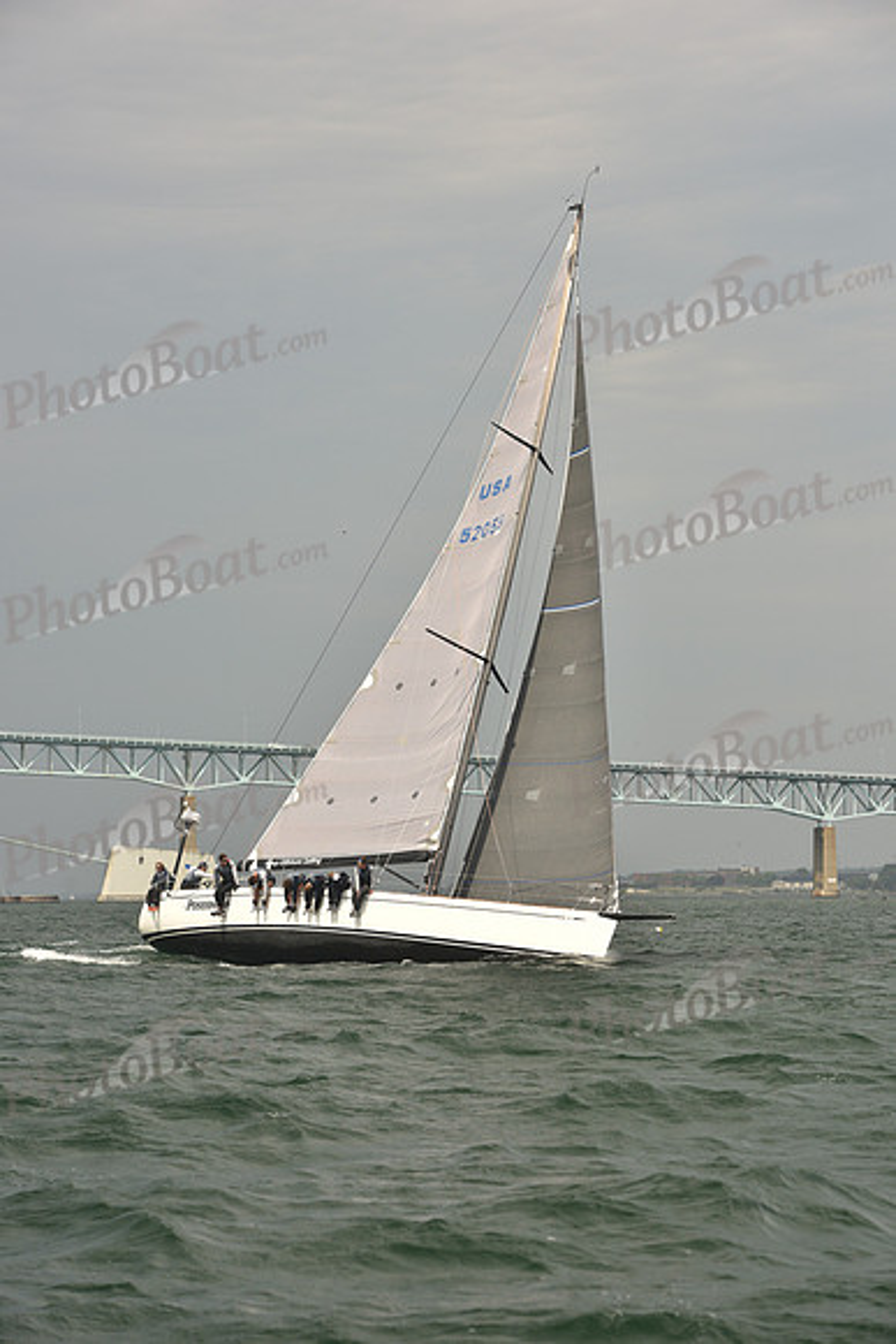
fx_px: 3544
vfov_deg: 21.5
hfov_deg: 14.4
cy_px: 672
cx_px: 448
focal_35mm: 95
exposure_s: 1/640
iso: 250
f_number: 6.3
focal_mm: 95
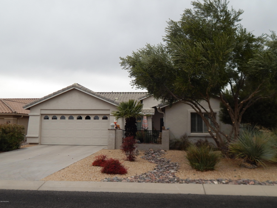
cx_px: 138
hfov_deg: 52.6
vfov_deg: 40.7
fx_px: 280
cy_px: 104
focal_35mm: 35
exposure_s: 1/500
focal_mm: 6.1
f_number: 3.3
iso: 125
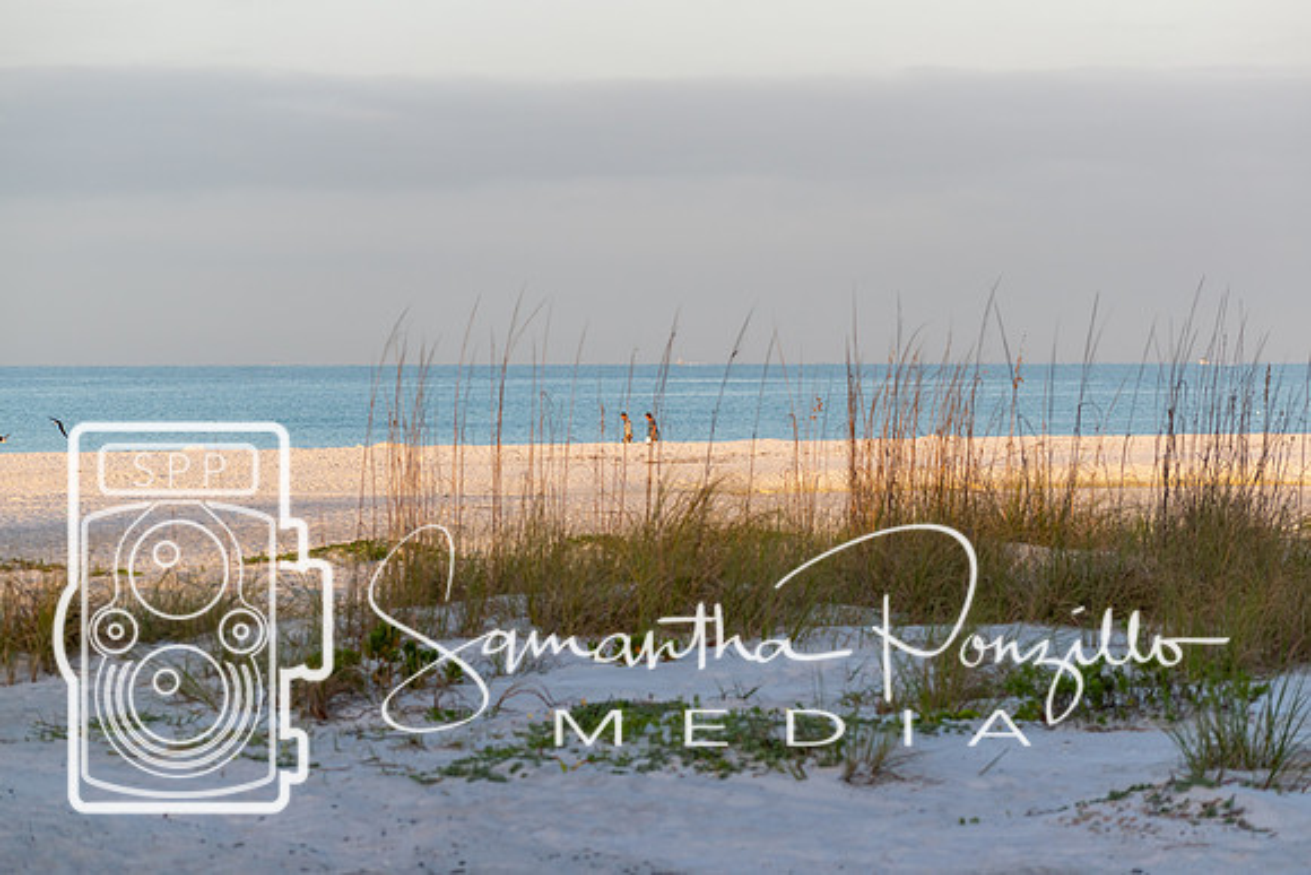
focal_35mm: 167
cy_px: 438
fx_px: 6078
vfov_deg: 8.2
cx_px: 656
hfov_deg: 12.3
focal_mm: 110
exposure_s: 1/500
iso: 200
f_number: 5.6
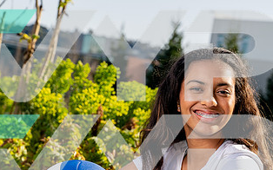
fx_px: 982
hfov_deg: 15.8
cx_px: 170
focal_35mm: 132
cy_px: 161
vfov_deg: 9.9
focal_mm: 70
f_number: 5.6
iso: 100
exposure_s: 1/640
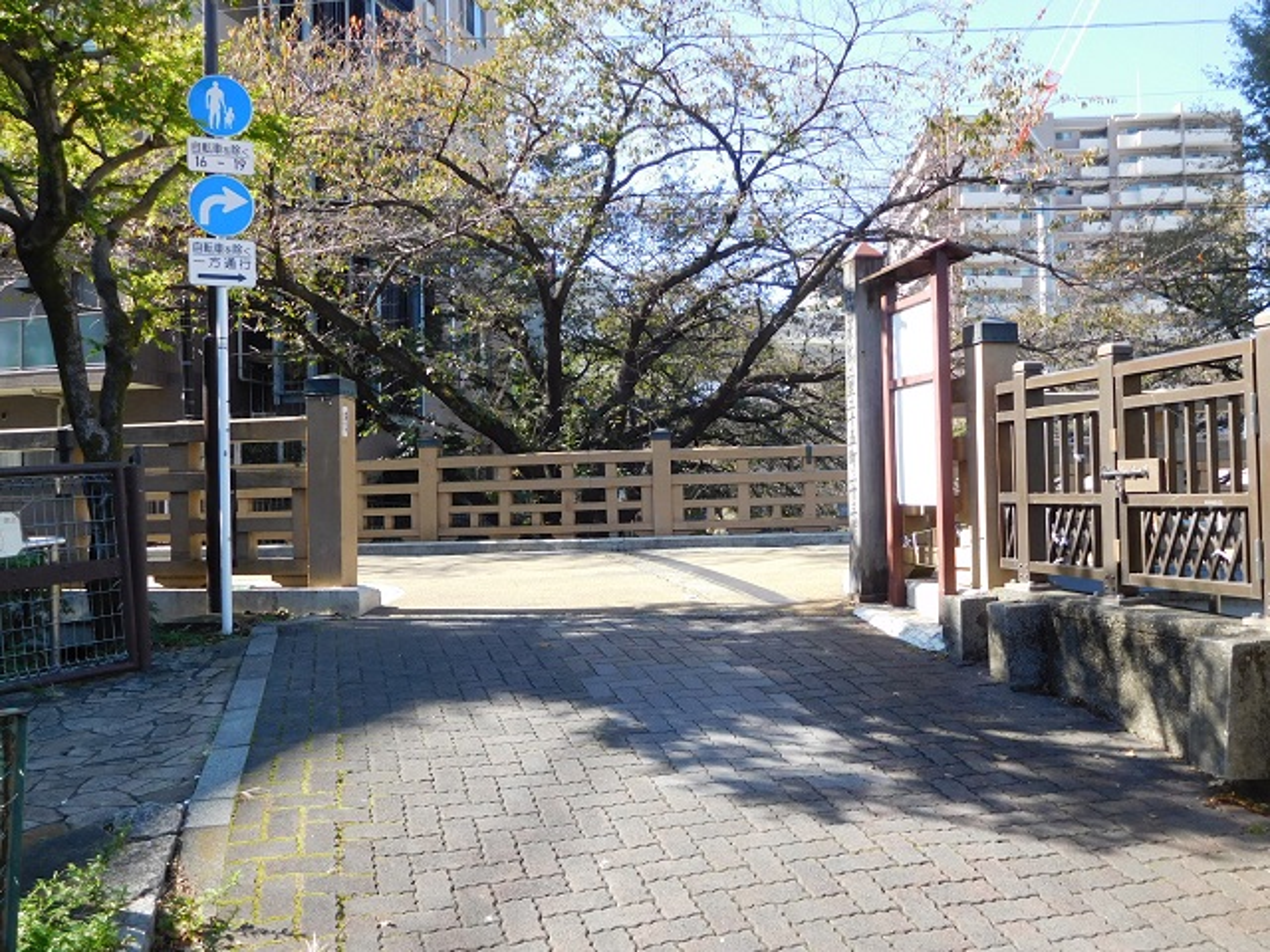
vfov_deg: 44.2
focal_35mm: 32
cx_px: 635
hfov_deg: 56.8
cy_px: 476
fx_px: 1174
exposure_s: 1/250
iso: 125
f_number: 3.6
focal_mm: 5.7
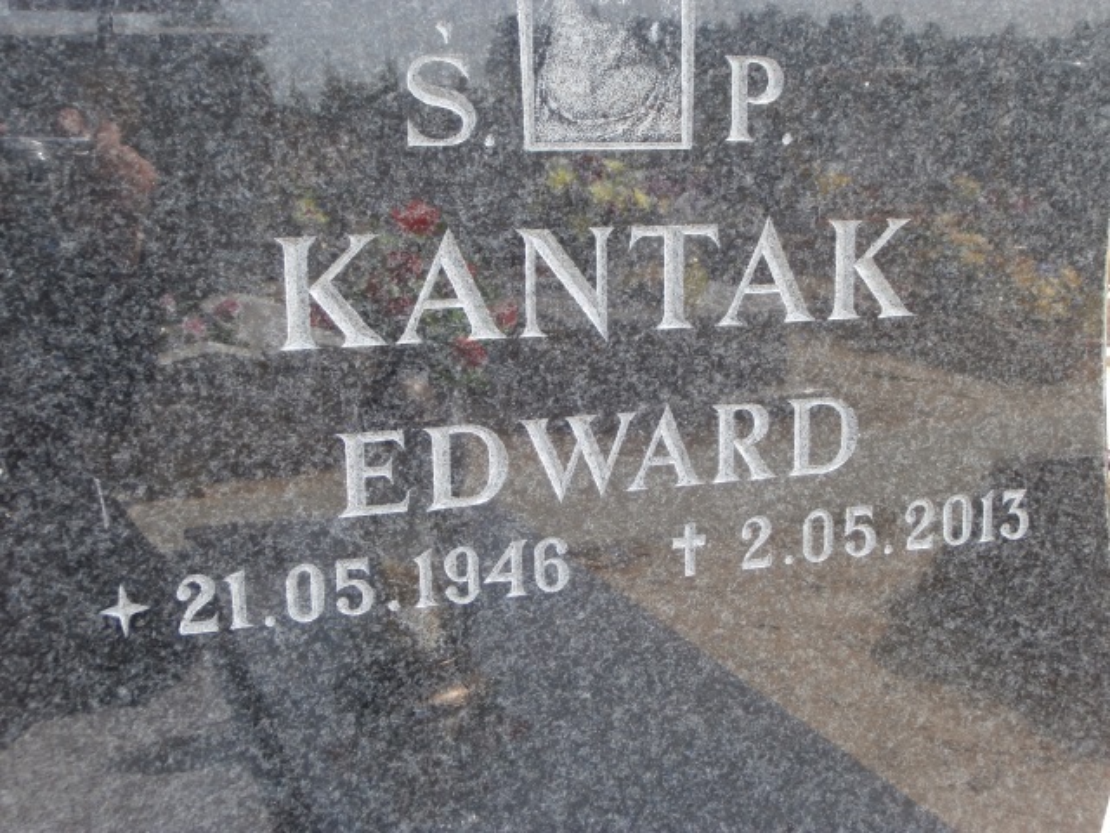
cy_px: 416
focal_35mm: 47
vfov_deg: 30.9
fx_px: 1507
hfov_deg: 40.4
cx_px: 555
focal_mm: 8.29
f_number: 4.2
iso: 100
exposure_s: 1/125
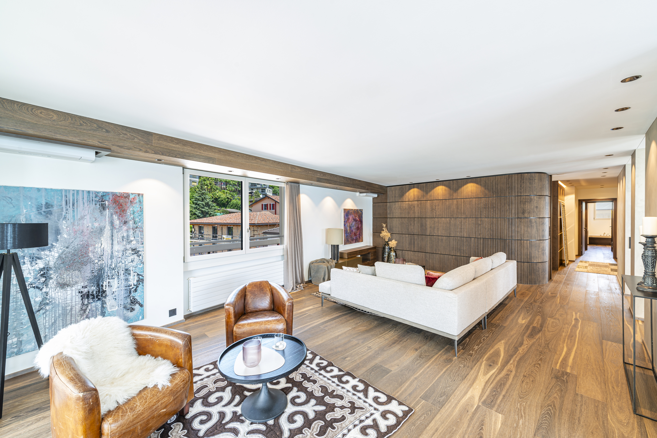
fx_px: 255
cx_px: 328
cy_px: 219
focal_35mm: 14
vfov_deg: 81.2
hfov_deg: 104.3
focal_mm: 14
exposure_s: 1/1.25
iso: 100
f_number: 9
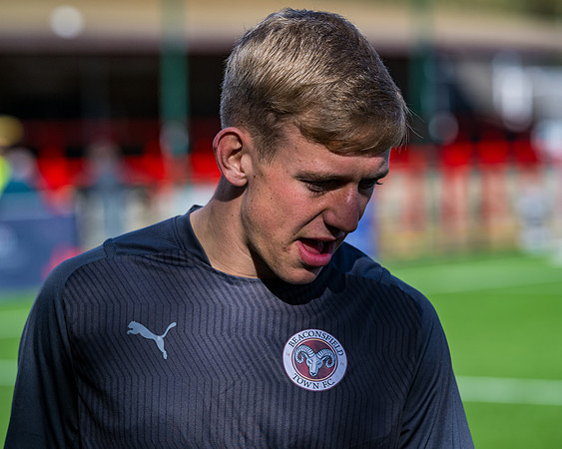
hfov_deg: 12.4
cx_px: 343
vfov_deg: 9.9
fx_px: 2581
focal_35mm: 155
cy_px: 220
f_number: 4
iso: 400
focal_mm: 135
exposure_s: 1/4000
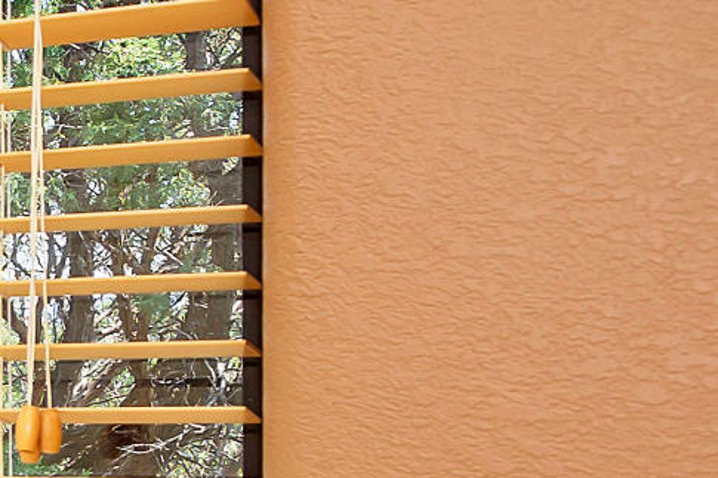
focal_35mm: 102
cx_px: -1285
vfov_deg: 13.2
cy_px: 521
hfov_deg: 12.3
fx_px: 2035
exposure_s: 1/125
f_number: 6.3
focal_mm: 11
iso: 125
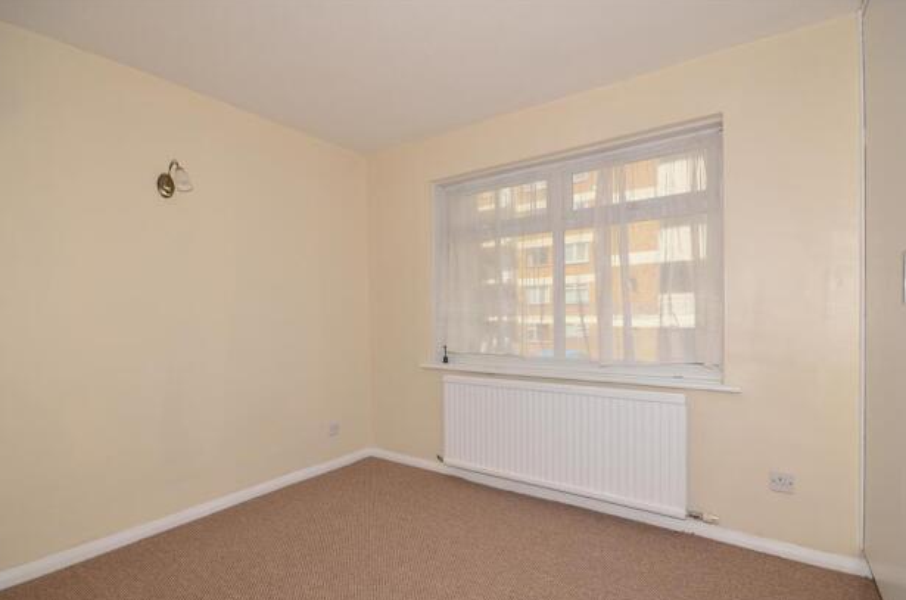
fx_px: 402
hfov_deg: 96.9
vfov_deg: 73.4
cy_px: 315
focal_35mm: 16
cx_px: 460
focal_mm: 10
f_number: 10
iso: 200
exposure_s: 1/200
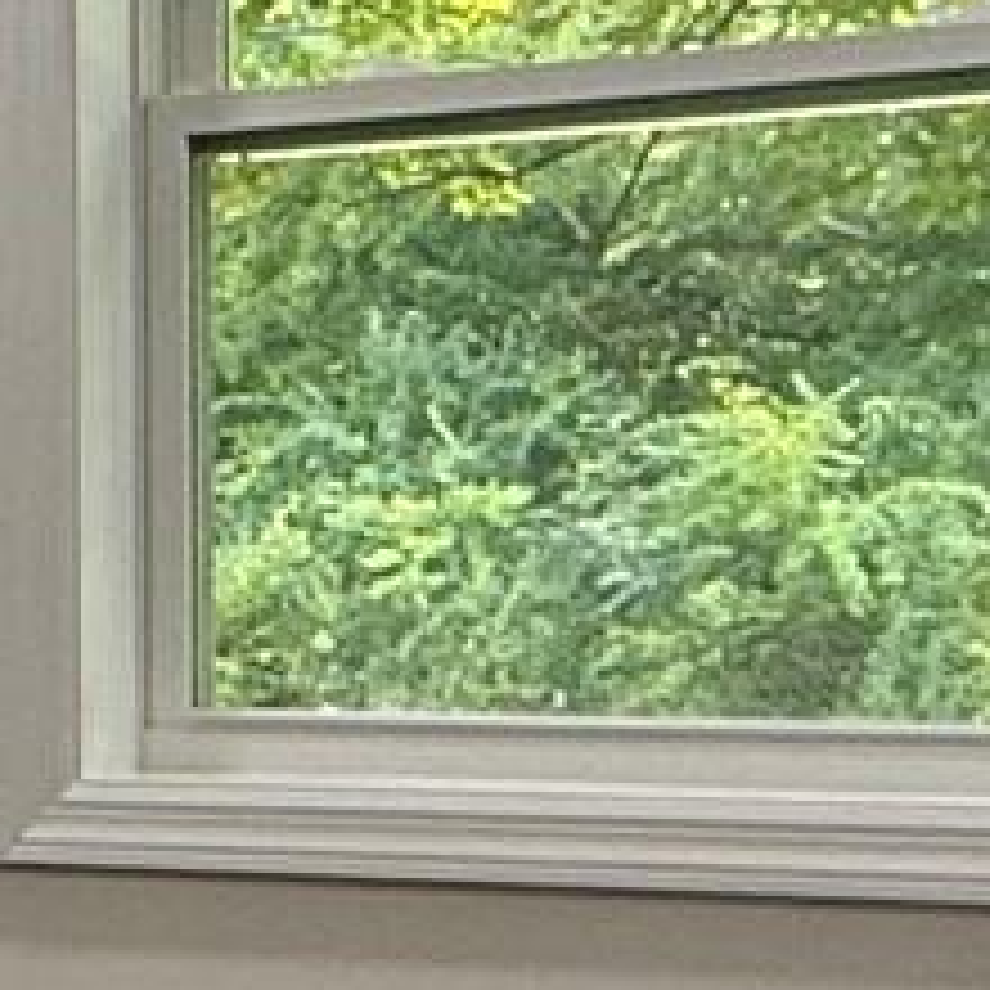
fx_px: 3721
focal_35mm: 115
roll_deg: +0.0
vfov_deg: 15.1
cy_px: 598
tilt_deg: -0.3
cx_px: -1152
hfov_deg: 12.7
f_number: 2.2
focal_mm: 2.22
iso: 100
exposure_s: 1/99
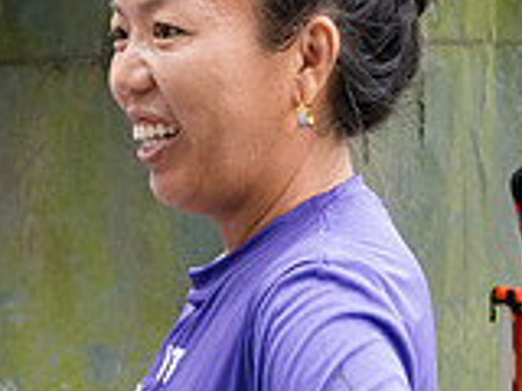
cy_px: 203
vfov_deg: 7.0
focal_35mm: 213
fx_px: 3212
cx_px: -142
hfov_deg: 9.1
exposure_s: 1/250
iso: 1600
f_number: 6.3
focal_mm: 45
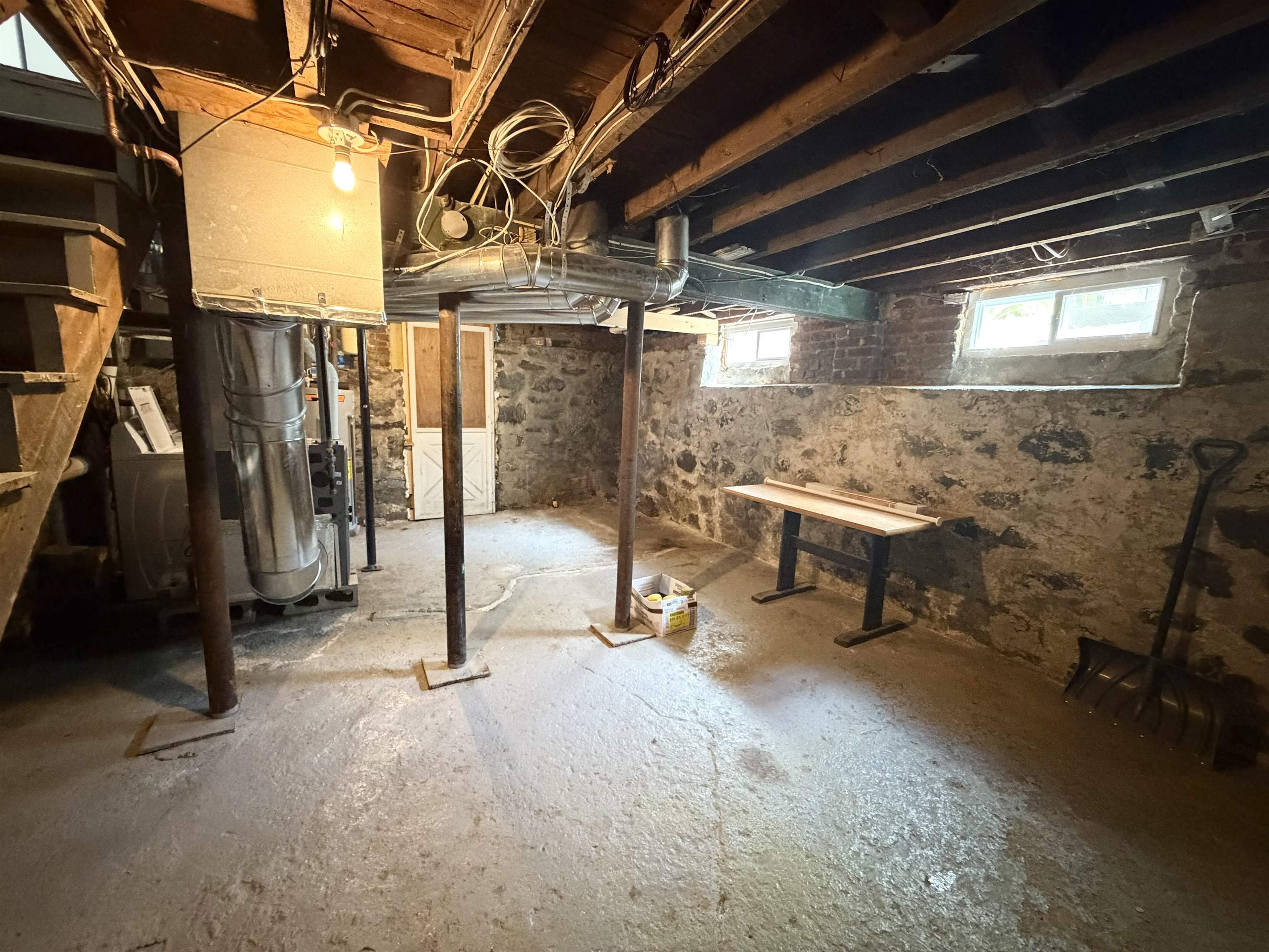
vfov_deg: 85.7
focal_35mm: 14
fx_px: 513
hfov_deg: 102.1
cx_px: 634
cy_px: 476
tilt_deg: -8.0
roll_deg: -1.8
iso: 1250
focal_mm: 2.22
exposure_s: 1/40
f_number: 2.2
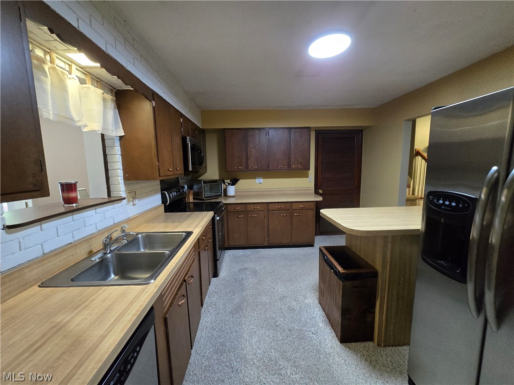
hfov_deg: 106.2
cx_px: 257
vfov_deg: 89.9
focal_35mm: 13
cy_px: 192
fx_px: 193
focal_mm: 2.2
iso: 1000
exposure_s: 1/60
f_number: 2.2
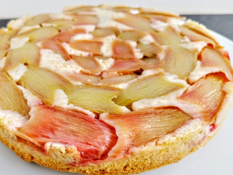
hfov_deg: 55.3
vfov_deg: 42.9
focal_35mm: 33
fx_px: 222
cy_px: 96
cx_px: 104
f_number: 1.6
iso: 50
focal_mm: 5.56
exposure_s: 1/163
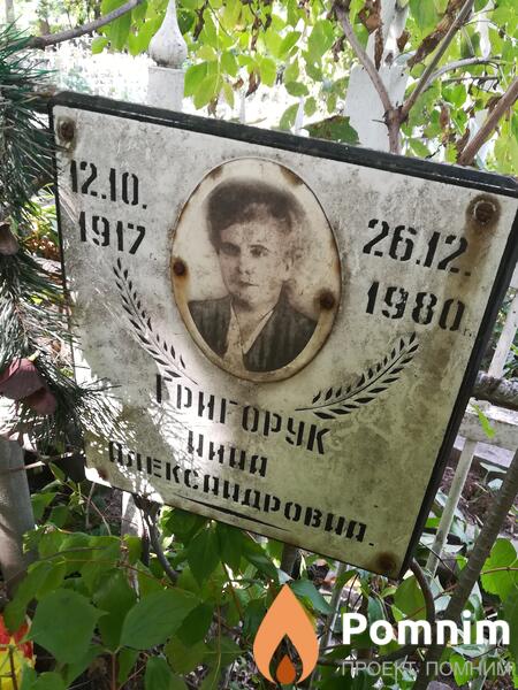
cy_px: 345
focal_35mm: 30
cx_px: 259
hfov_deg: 46.8
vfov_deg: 60.0
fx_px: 599
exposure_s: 1/40
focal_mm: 3.83
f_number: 2.2
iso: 100
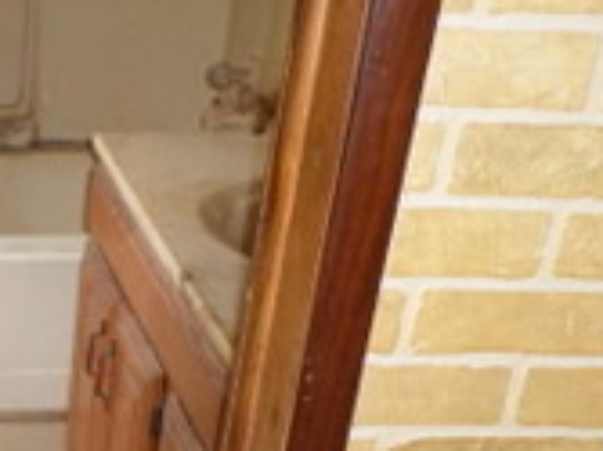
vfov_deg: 19.9
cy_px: 440
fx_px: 1253
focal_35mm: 72
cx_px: -101
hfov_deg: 24.7
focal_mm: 4.5
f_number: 2.5
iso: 160
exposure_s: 1/30
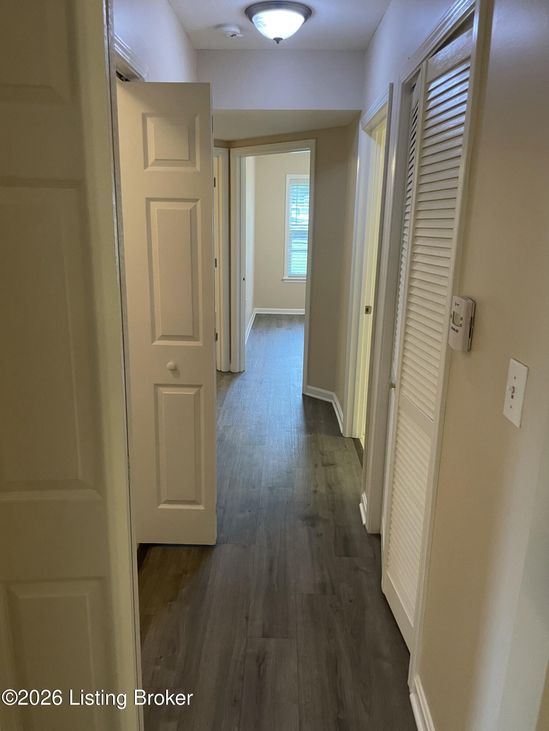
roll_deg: -0.6
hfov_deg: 53.1
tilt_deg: -13.5
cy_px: 366
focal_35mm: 26
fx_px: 550
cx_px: 274
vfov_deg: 67.3
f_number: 1.6
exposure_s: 1/60
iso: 320
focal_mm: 4.2
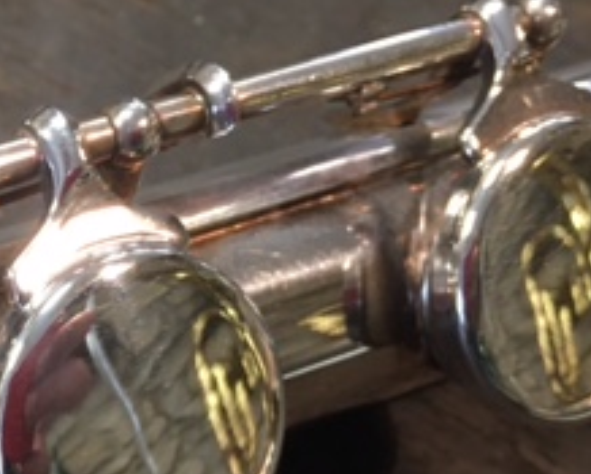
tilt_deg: -56.3
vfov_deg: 18.4
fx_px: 1454
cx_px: -206
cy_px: 344
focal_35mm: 83
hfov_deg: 20.7
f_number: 2.2
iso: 125
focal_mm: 4.15
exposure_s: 1/33
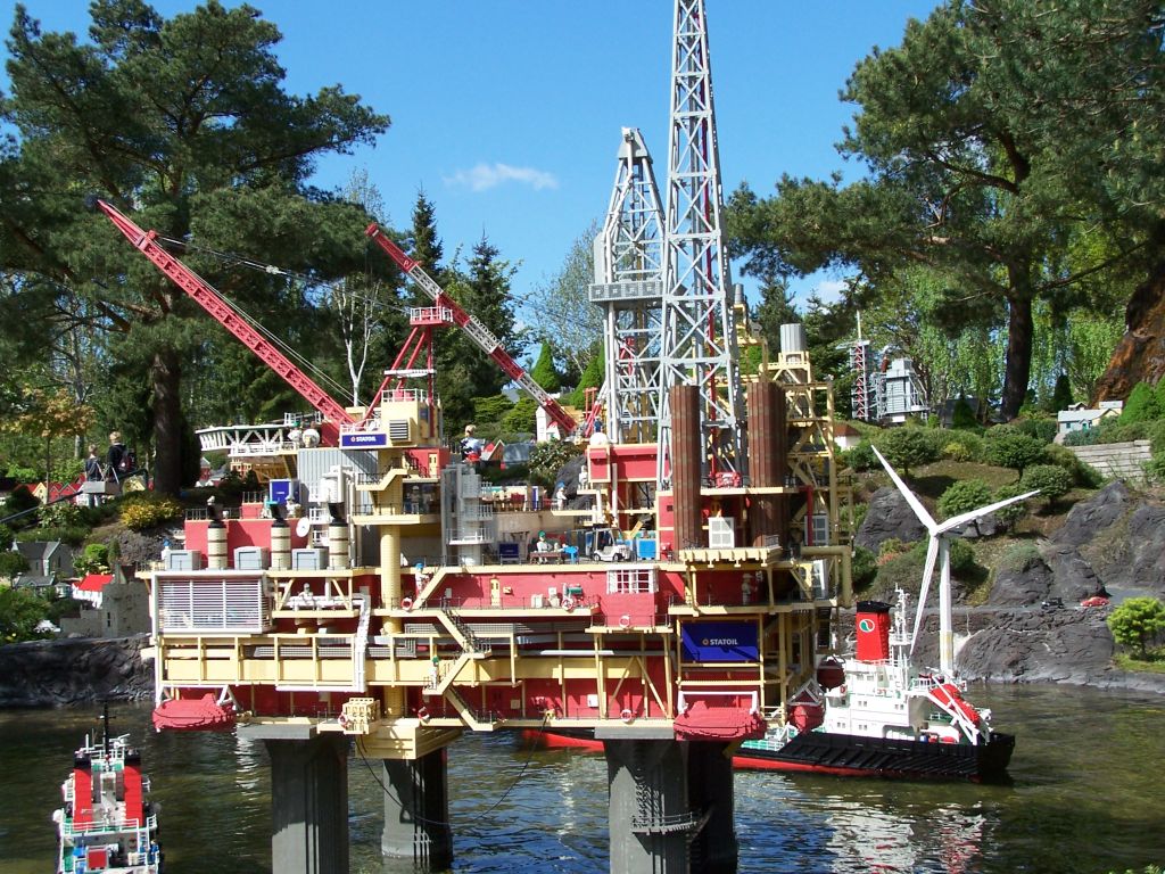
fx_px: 1716
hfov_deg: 37.5
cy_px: 437
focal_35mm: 51
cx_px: 582
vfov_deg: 28.6
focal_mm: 8.5
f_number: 4.5
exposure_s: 1/750
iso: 80
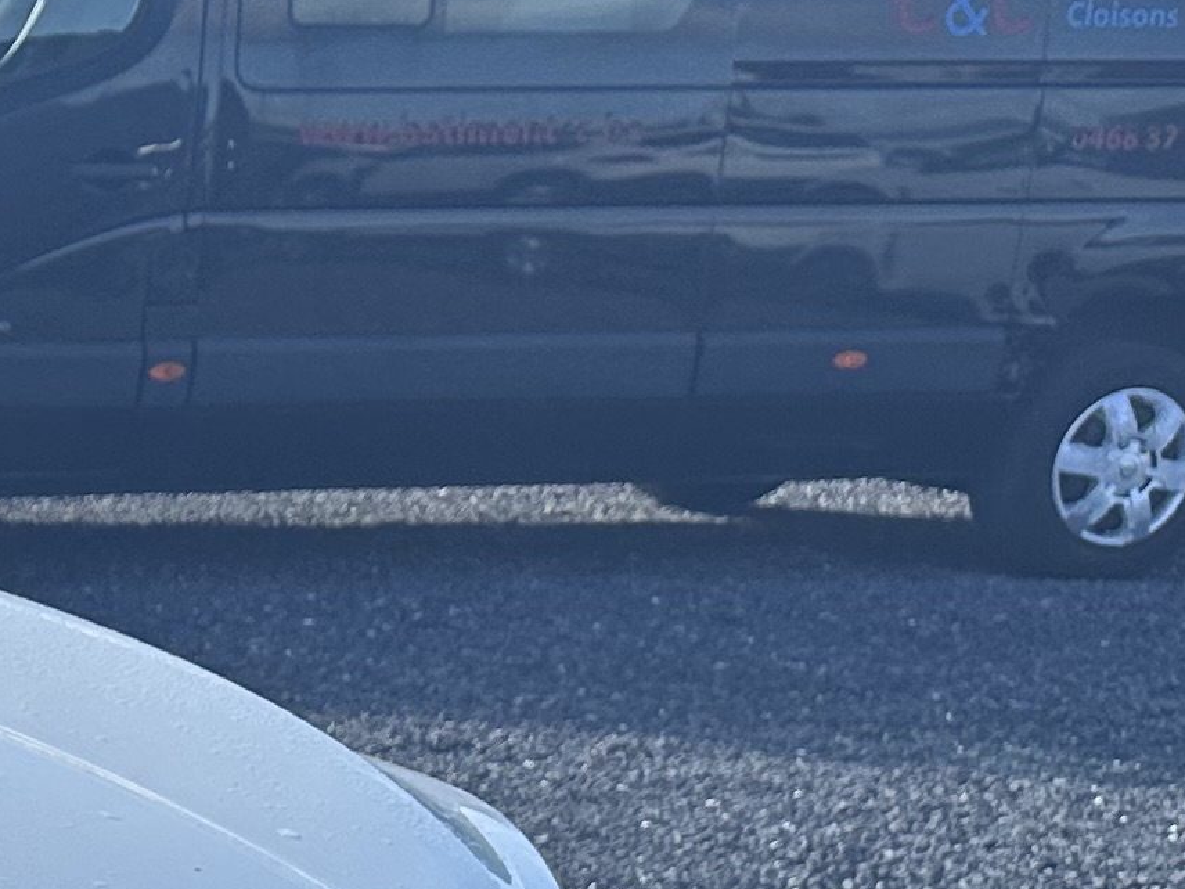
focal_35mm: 113
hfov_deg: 14.2
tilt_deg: -16.7
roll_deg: -0.6
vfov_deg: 12.5
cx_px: -1292
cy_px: 1286
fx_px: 3868
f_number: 1.78
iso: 80
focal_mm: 6.86
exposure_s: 1/2525
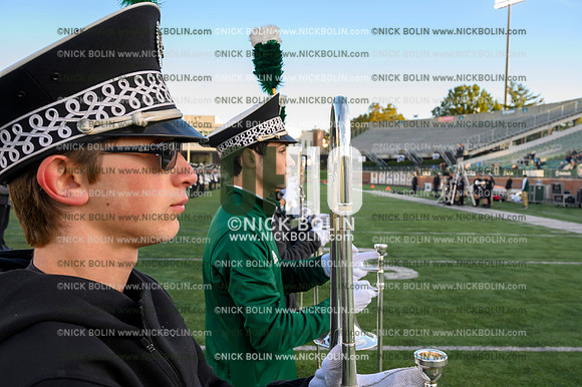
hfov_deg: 58.7
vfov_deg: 41.1
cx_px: 291
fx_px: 517
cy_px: 194
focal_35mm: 32
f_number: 9
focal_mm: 32
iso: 320
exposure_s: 1/60
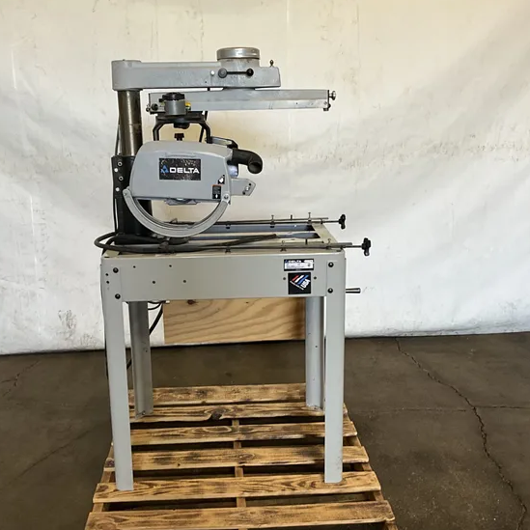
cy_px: 269
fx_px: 606
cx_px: 245
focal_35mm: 35
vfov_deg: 47.2
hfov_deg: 47.2
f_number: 1.8
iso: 80
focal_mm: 3
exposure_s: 1/60
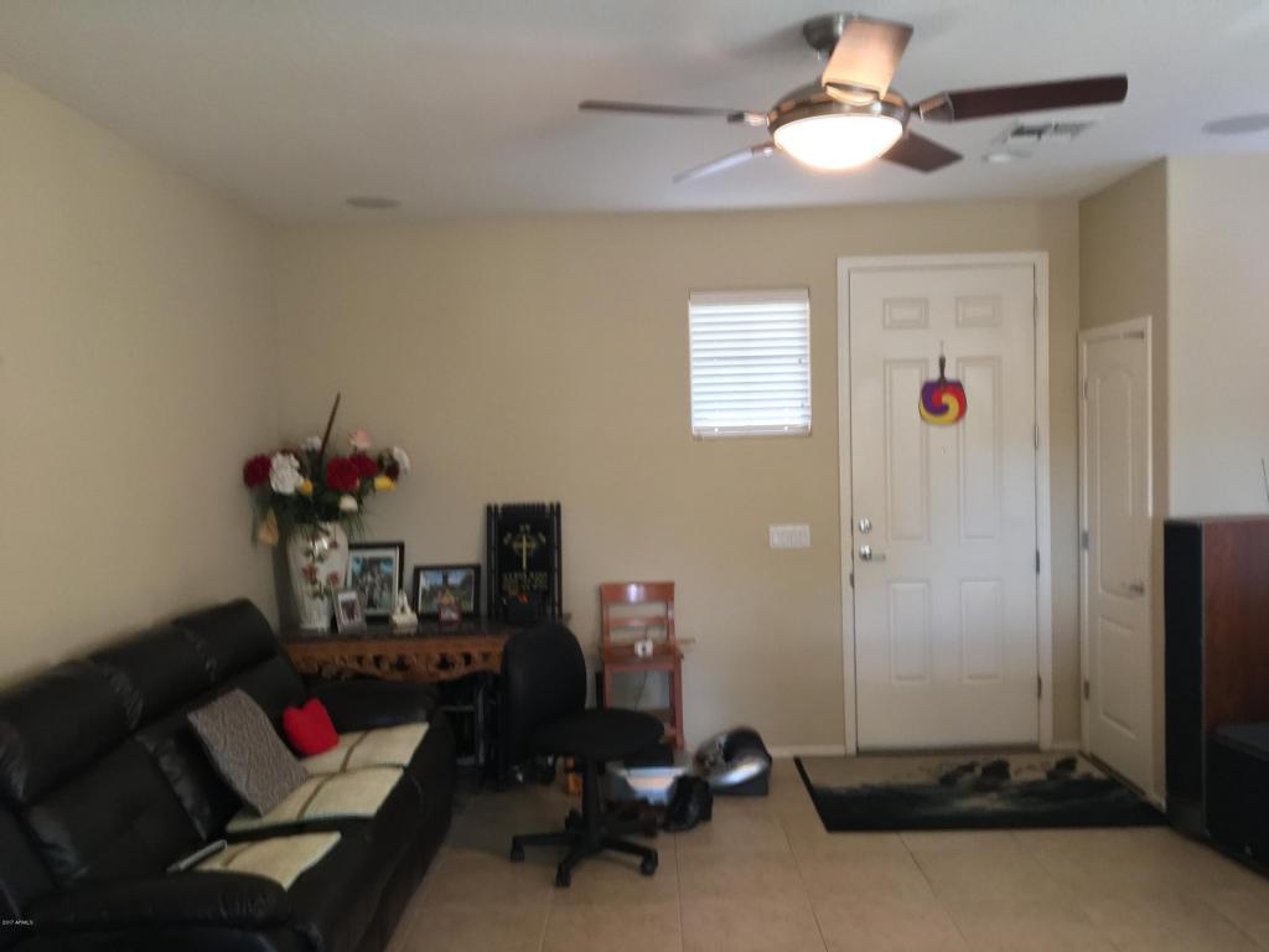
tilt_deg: -0.5
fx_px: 1063
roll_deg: +0.7
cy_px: 476
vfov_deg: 48.2
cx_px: 634
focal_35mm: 29
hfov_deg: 61.7
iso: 200
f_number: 2.2
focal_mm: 4.15
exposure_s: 1/24
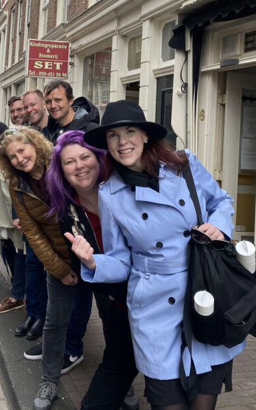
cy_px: 93
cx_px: 57
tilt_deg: +6.9
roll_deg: -4.5
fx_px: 514
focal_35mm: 46
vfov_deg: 42.0
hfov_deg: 27.5
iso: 32
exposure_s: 1/415
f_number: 1.8
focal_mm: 4.25
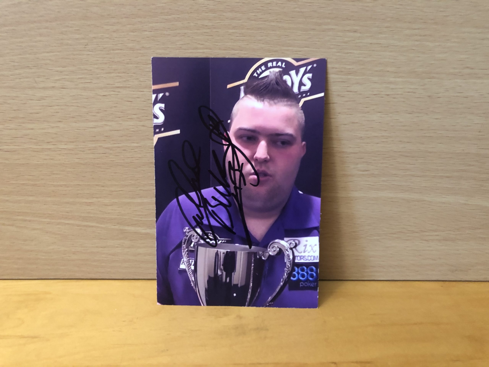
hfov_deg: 63.4
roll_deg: +0.0
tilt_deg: -20.7
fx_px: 396
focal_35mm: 28
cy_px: 184
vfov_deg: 49.7
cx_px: 244
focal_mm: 3.99
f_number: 1.8
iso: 100
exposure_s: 1/4
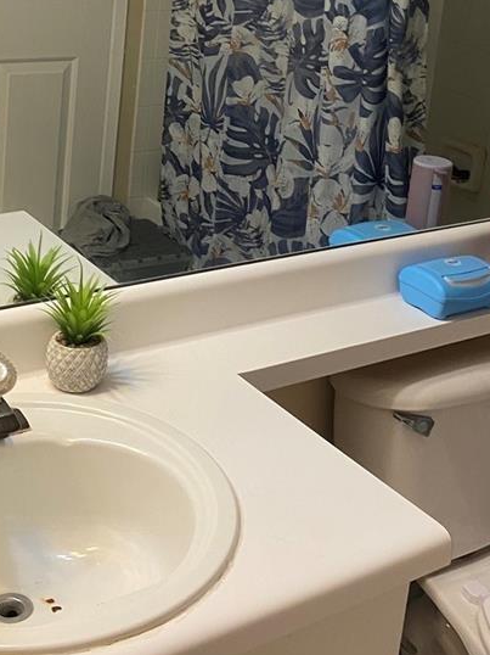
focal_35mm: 58
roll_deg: -6.2
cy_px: 117
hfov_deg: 25.2
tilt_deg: -14.8
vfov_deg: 32.2
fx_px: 1096
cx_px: 210
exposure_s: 1/60
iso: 125
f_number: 1.8
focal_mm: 4.25
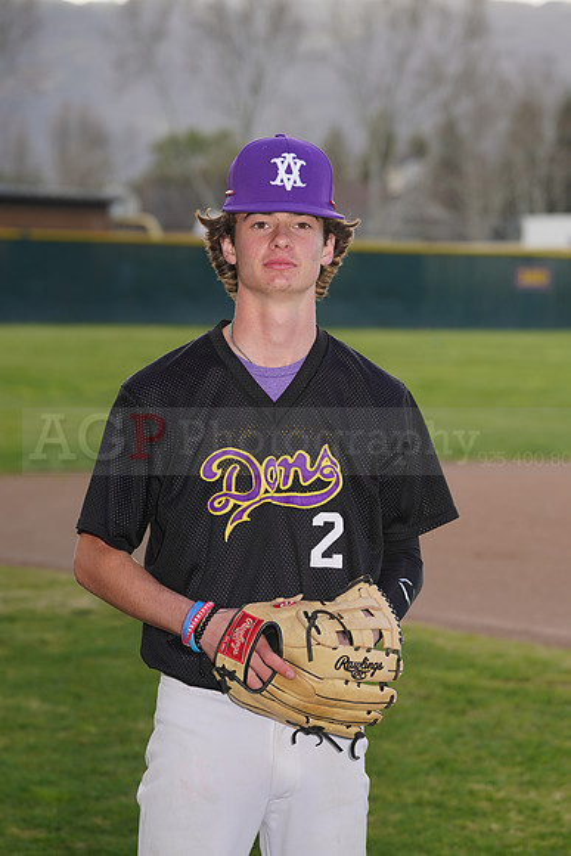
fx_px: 3709
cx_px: 286
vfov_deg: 13.2
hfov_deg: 8.8
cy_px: 428
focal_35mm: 156
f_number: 7.1
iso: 100
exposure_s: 1/200
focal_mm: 156
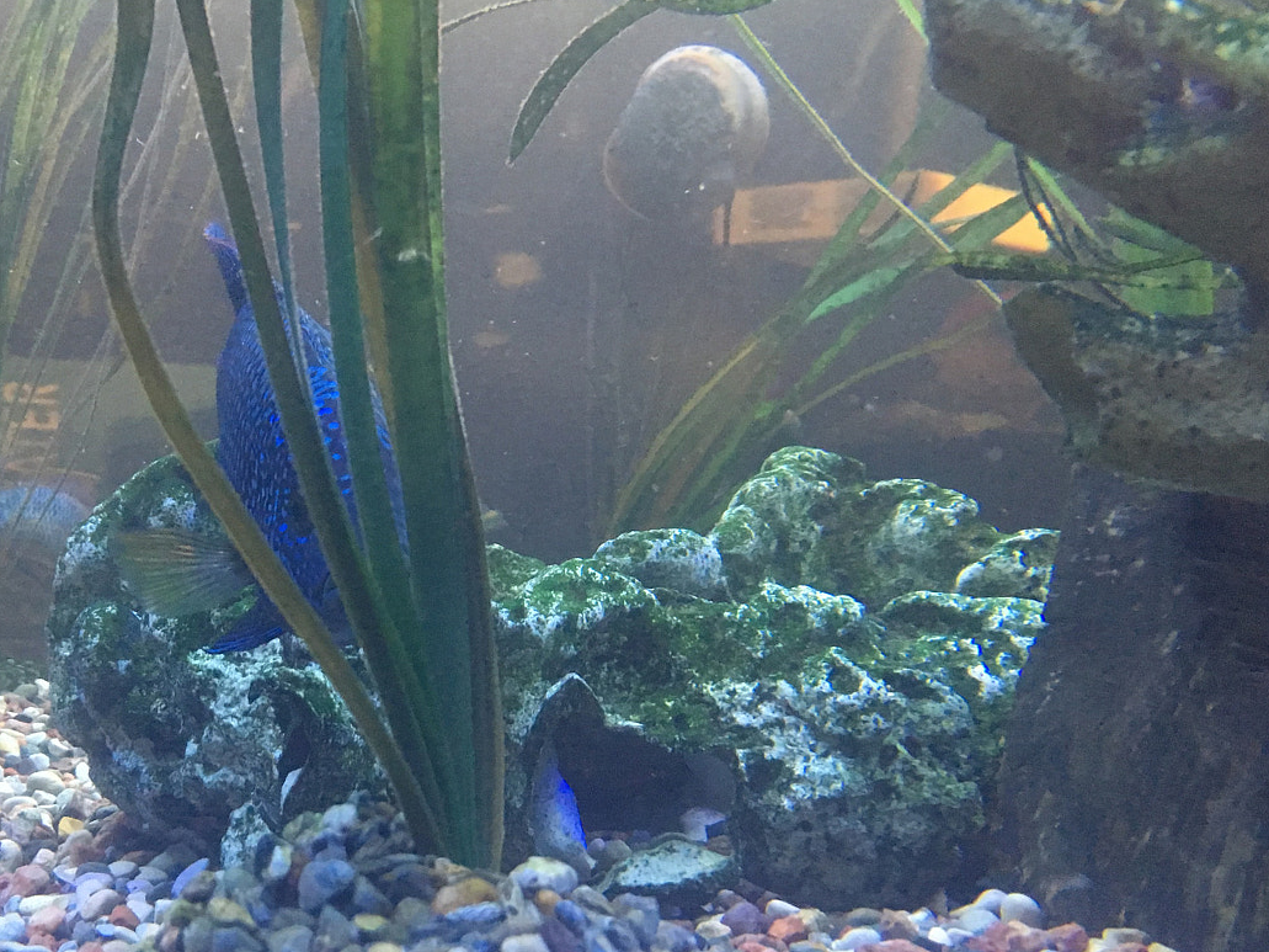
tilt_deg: +2.9
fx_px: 1649
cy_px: 548
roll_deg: -0.7
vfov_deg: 32.1
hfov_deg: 41.3
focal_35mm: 45
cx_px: 380
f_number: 2.2
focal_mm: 4.15
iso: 200
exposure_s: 1/30
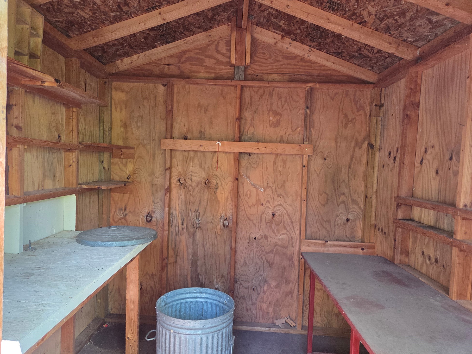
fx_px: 327
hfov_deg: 71.6
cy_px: 178
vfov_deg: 56.8
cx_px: 228
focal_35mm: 24
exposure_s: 1/120
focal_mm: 5.4
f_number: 1.8
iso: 160
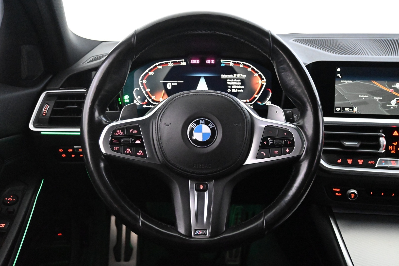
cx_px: 200
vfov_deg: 38.4
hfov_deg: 55.1
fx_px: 382
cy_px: 133
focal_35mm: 34
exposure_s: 1/40
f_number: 4.2
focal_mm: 23
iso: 12800
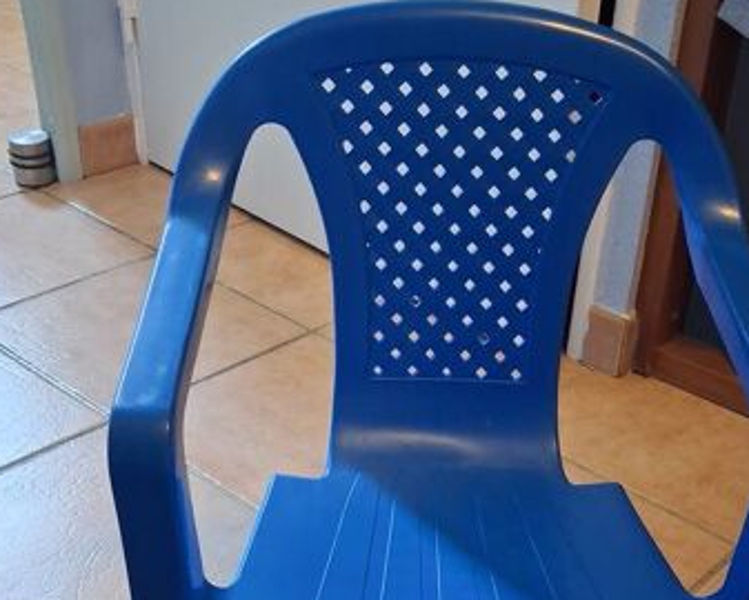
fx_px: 1109
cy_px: 482
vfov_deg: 29.6
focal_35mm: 50
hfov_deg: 37.2
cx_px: 433
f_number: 1.8
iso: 500
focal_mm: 4
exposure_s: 1/30
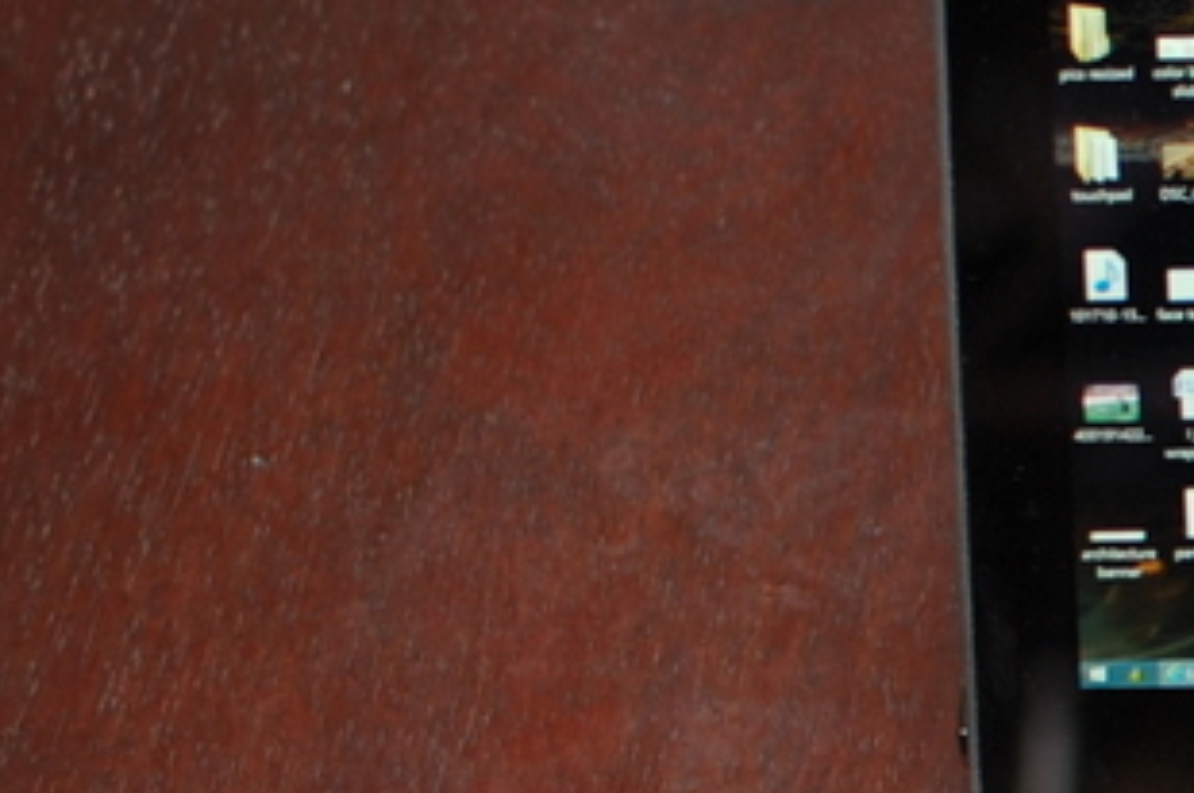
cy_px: 916
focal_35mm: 203
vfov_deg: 6.7
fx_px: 6723
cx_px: 2111
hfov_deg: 9.7
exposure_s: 1/60
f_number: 2.5
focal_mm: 35
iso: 200
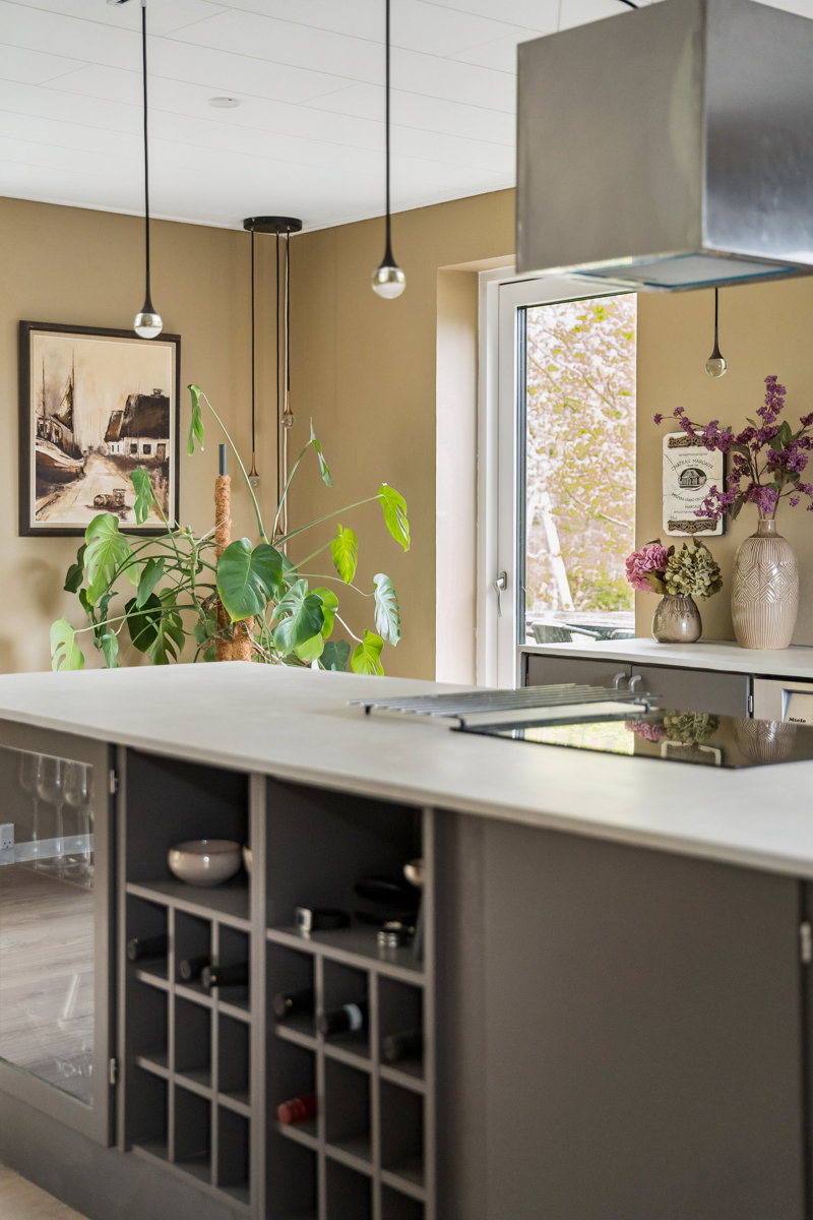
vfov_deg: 40.3
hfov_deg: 27.5
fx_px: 1660
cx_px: 406
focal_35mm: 49
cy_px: 610
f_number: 2.8
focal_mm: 49
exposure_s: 1/160
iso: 2000
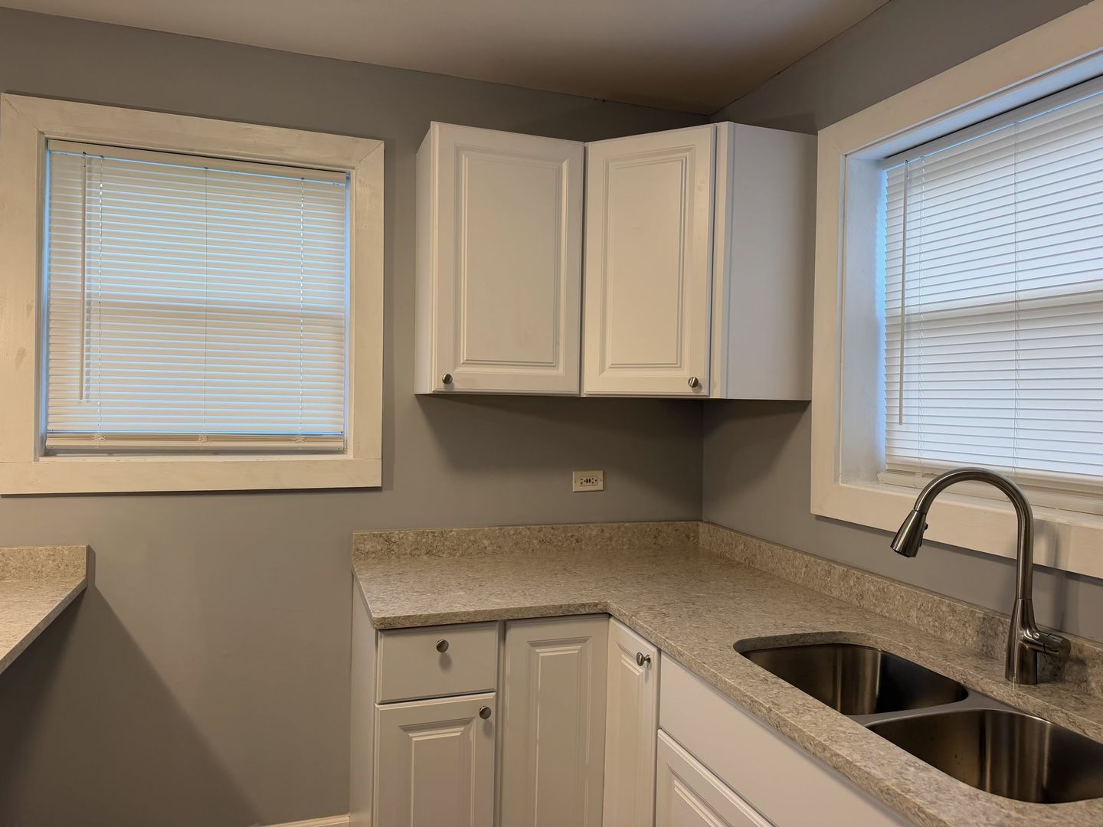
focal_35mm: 24
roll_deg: -0.7
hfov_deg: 71.6
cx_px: 552
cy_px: 414
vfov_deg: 56.8
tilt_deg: -0.8
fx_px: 765
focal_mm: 6.76
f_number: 1.78
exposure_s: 1/120
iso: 125
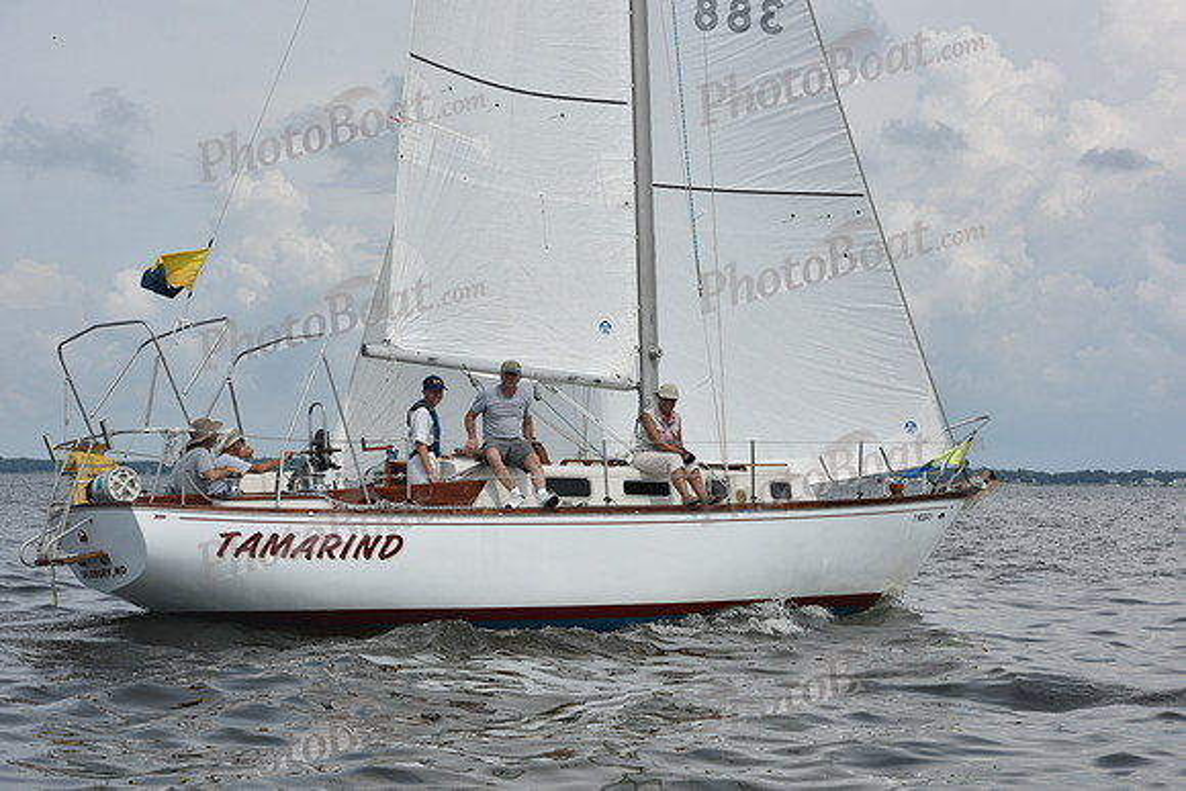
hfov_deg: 28.8
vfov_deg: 19.5
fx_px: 2307
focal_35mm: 70
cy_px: 396
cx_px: 593
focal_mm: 70
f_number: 10
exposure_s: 1/1250
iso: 320
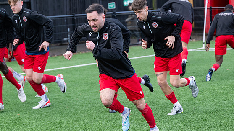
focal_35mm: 128
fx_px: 794
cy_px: 55
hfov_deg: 16.8
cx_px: 129
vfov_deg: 9.5
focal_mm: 98
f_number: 4
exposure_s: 1/1250
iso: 800
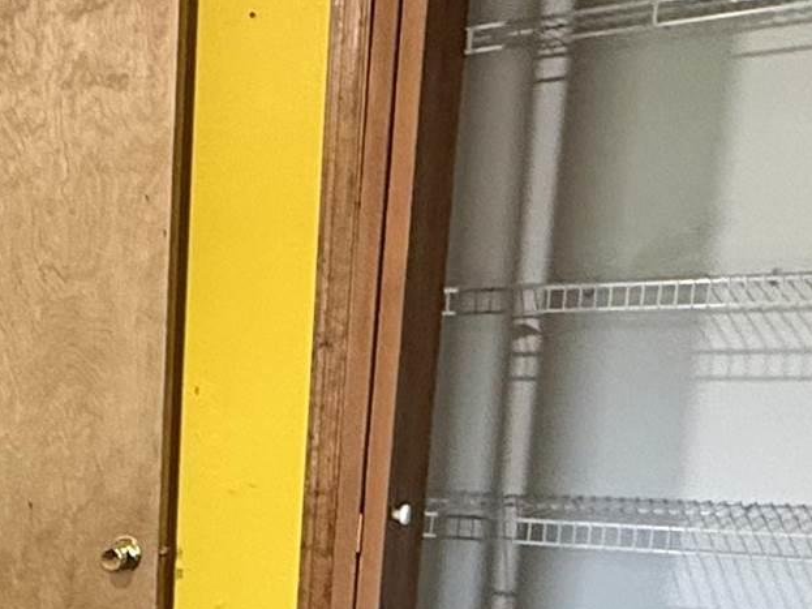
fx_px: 1618
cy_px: 707
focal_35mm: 69
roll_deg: +3.1
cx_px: -343
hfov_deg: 23.6
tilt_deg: -12.3
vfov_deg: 20.1
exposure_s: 1/60
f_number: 2.2
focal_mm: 2.22
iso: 500
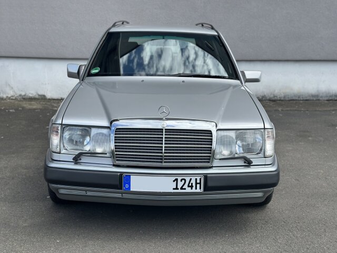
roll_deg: -0.9
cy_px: 126
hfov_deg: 39.7
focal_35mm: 48
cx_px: 168
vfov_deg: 30.3
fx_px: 467
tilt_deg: -10.8
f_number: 1.78
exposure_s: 1/3257
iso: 80
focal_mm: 6.86
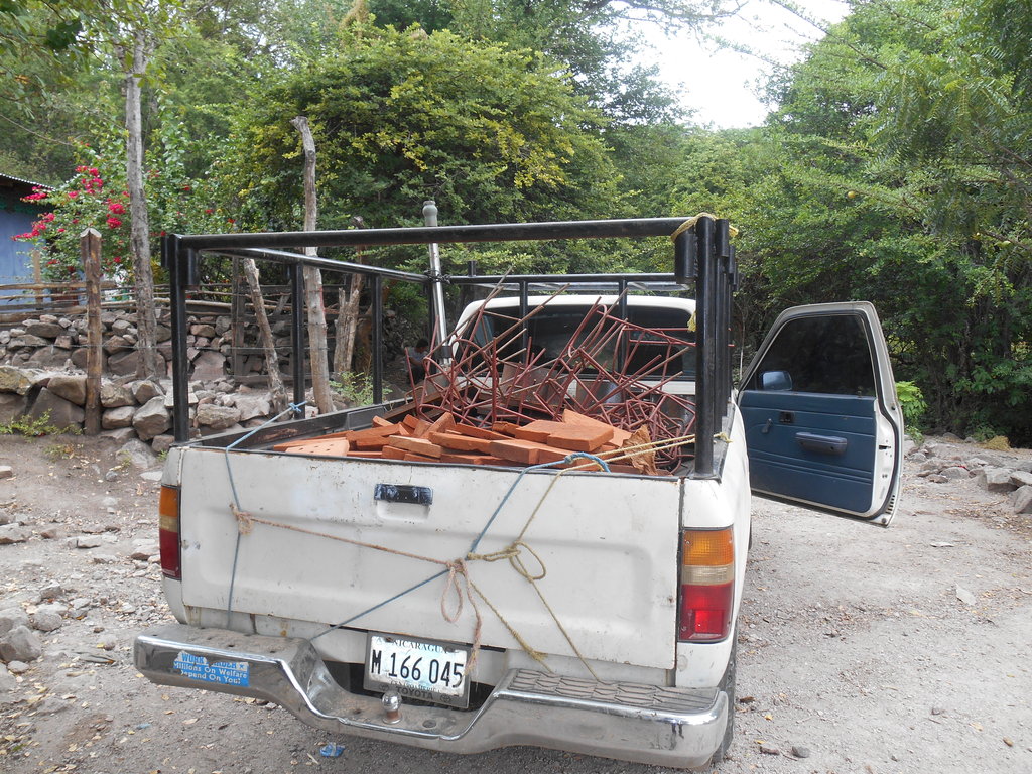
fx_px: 775
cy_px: 387
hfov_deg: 67.3
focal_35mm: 26
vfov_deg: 53.1
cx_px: 516
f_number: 3.4
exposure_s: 1/50
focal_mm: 4.7
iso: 80
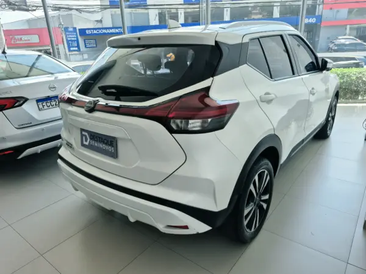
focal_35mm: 23
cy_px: 137
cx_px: 183
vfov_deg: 58.9
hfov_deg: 73.9
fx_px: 243
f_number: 1.8
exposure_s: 1/342
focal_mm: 5.4
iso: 25
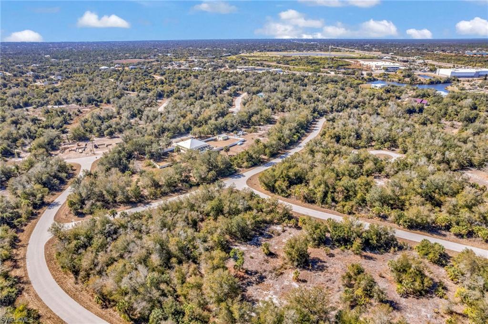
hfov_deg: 78.6
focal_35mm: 22
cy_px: 162
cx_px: 244
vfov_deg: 57.1
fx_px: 298
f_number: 2.8
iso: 200
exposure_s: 1/1600
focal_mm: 8.38
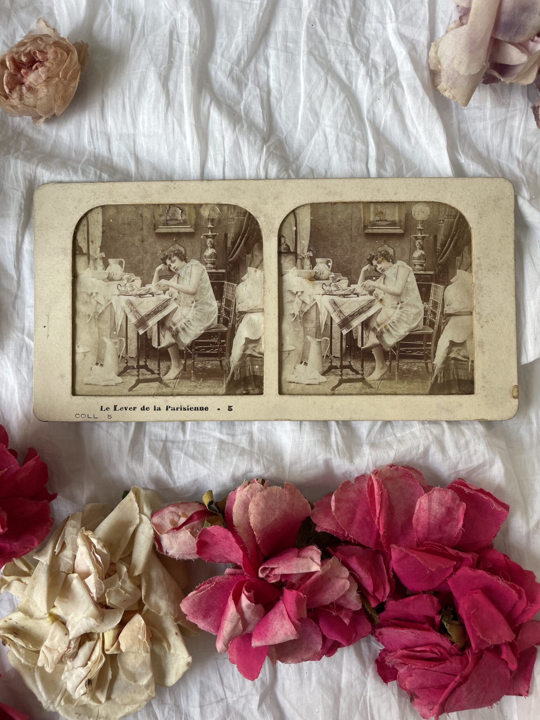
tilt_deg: -88.4
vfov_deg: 67.3
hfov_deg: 53.1
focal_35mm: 26
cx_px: 270
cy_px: 360
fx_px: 541
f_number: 1.6
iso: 80
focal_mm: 4.2
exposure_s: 1/121
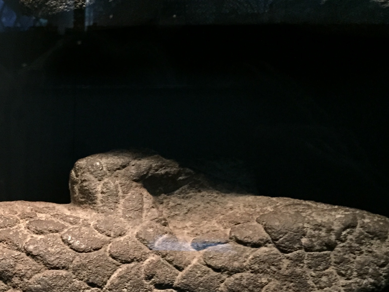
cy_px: 256
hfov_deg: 29.8
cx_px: 9
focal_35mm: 61
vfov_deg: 23.5
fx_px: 685
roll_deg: -1.6
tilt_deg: -11.3
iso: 500
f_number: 2.2
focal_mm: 4.15
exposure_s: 1/15
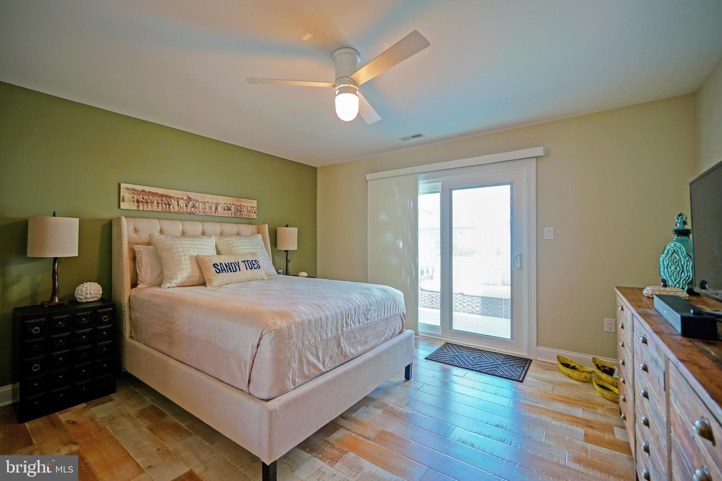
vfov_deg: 77.3
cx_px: 361
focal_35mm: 15
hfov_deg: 100.4
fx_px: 301
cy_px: 240
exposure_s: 1/30
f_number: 2.8
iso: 200
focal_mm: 10
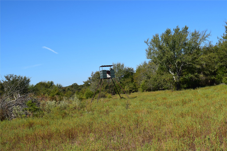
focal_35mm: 40
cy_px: 76
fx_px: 255
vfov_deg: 33.0
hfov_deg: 47.9
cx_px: 114
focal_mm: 27
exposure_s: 1/500
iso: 320
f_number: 11
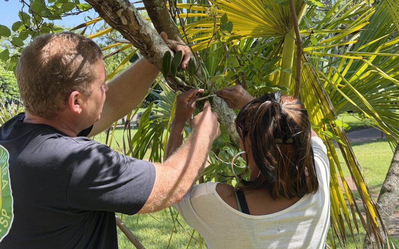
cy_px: 117
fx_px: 554
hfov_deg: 39.6
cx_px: 200
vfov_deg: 25.3
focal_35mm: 51
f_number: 1.78
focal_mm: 6.76
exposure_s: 1/1070
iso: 100
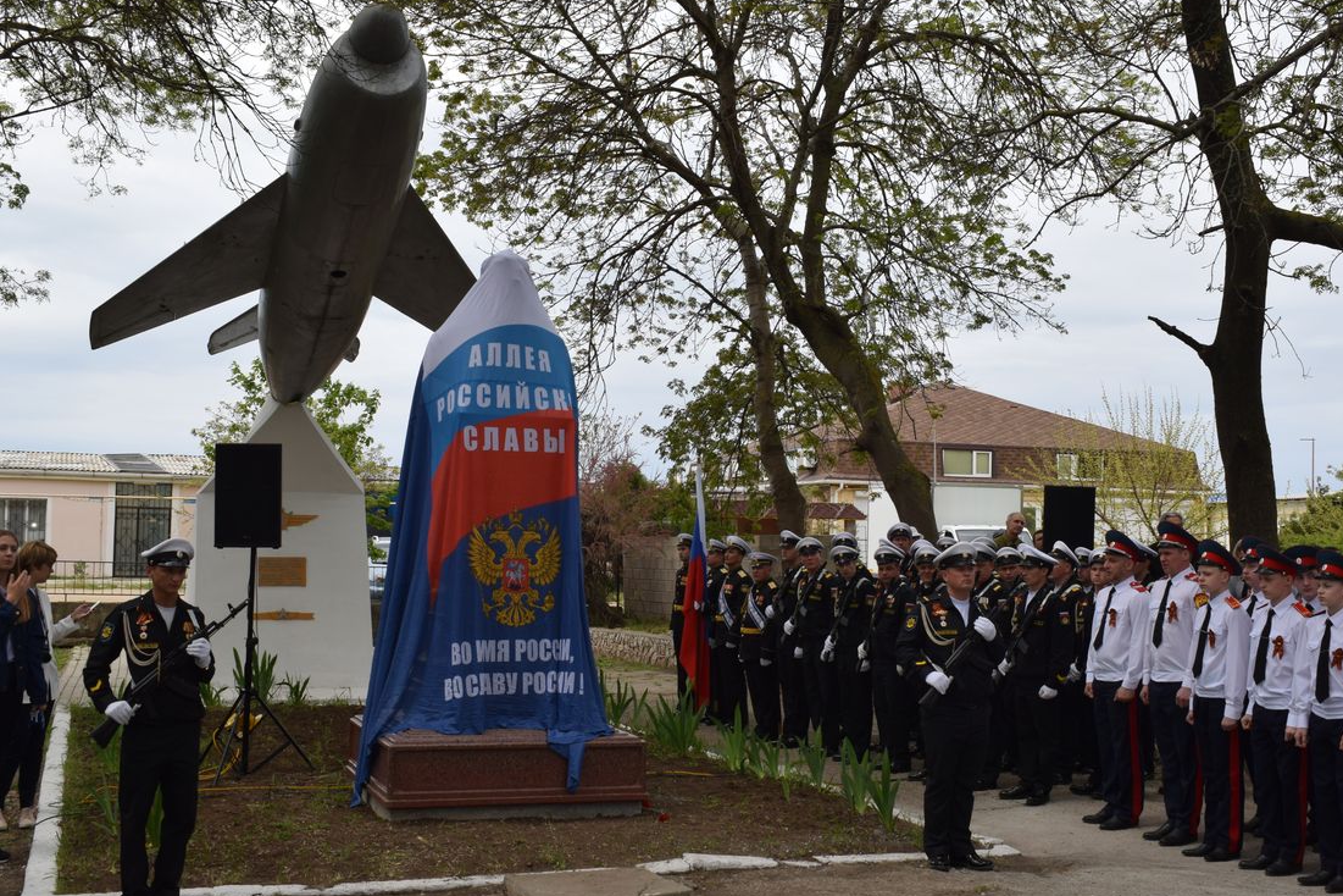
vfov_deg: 30.8
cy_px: 464
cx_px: 721
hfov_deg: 44.9
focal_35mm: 44
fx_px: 1626
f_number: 10
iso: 100
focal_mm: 25
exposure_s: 1/200
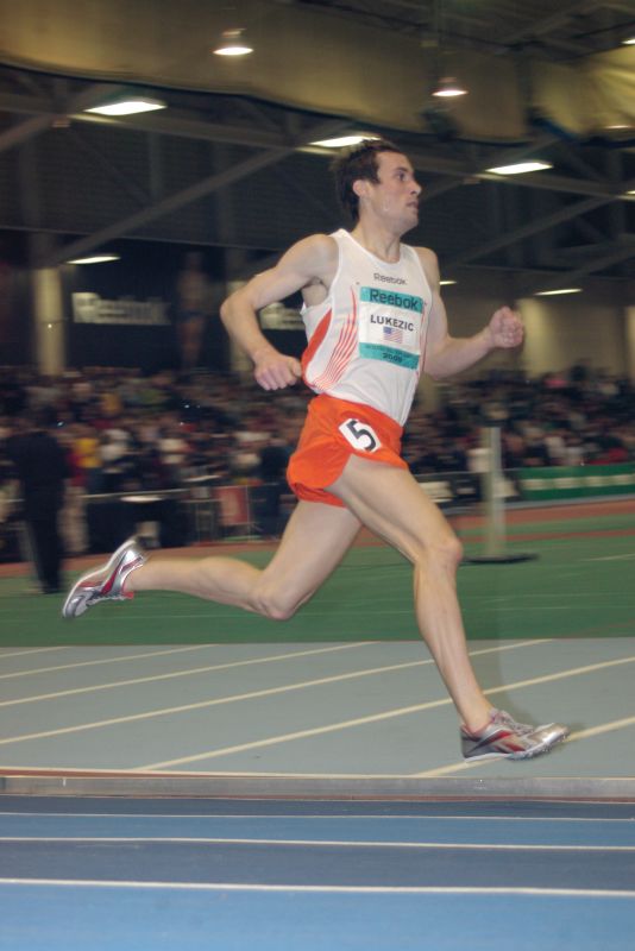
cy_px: 476
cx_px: 318
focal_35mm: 90
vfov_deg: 22.6
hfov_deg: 15.2
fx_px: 2379
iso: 800
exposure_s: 1/125
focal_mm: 60
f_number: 6.3
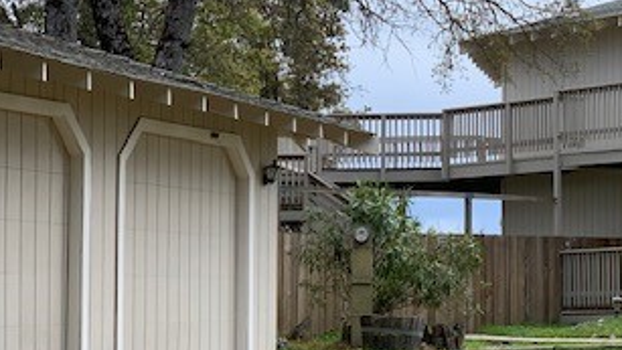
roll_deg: +0.3
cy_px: 225
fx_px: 1947
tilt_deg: +2.4
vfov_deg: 10.3
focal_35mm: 118
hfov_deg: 17.7
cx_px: 636
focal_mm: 6
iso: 16
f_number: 2.4
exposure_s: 1/607
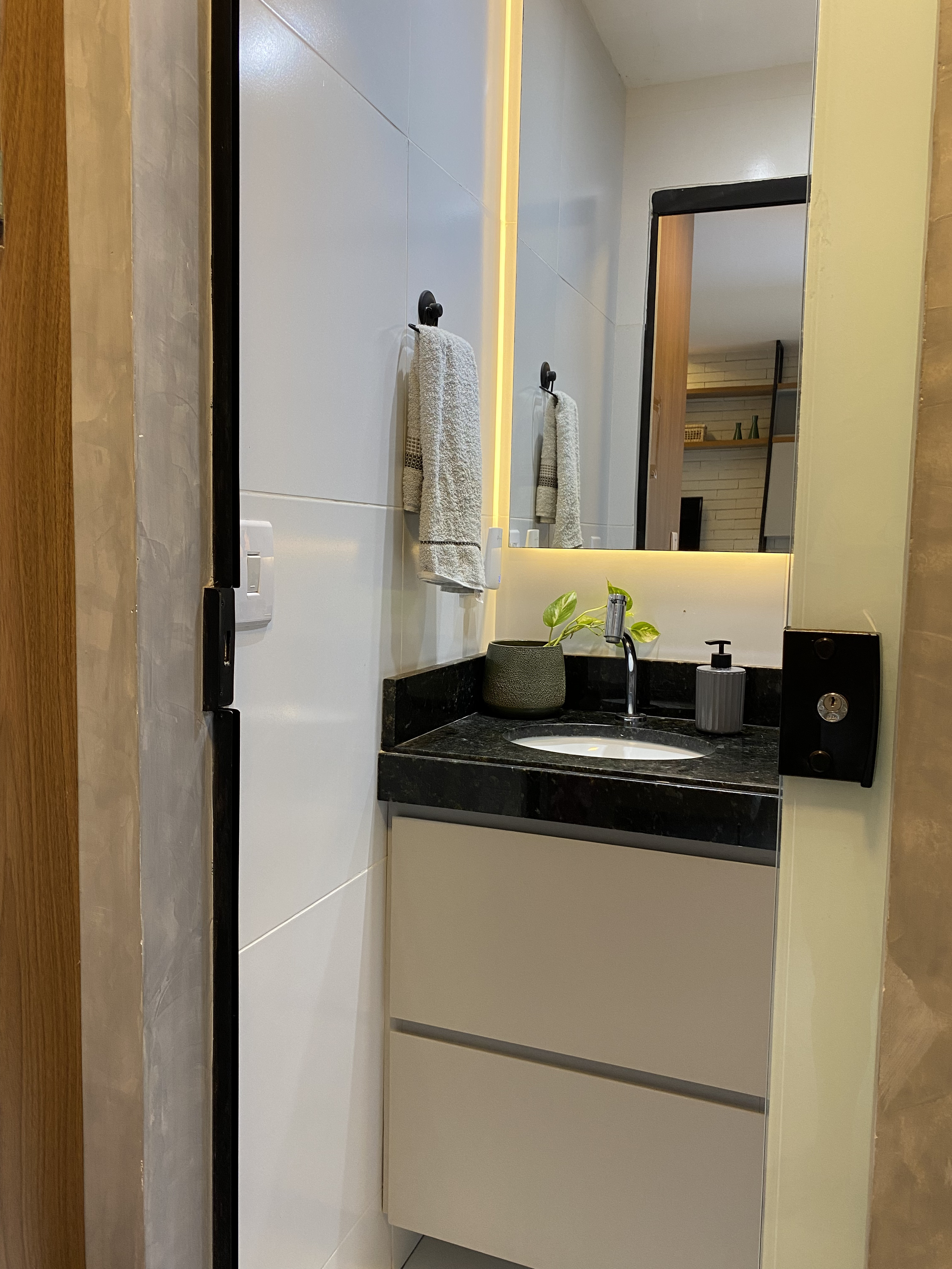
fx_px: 953
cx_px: 476
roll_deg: -0.3
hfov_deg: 53.1
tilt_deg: -3.9
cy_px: 634
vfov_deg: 67.3
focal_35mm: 26
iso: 100
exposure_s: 1/60
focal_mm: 4.25
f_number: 1.8
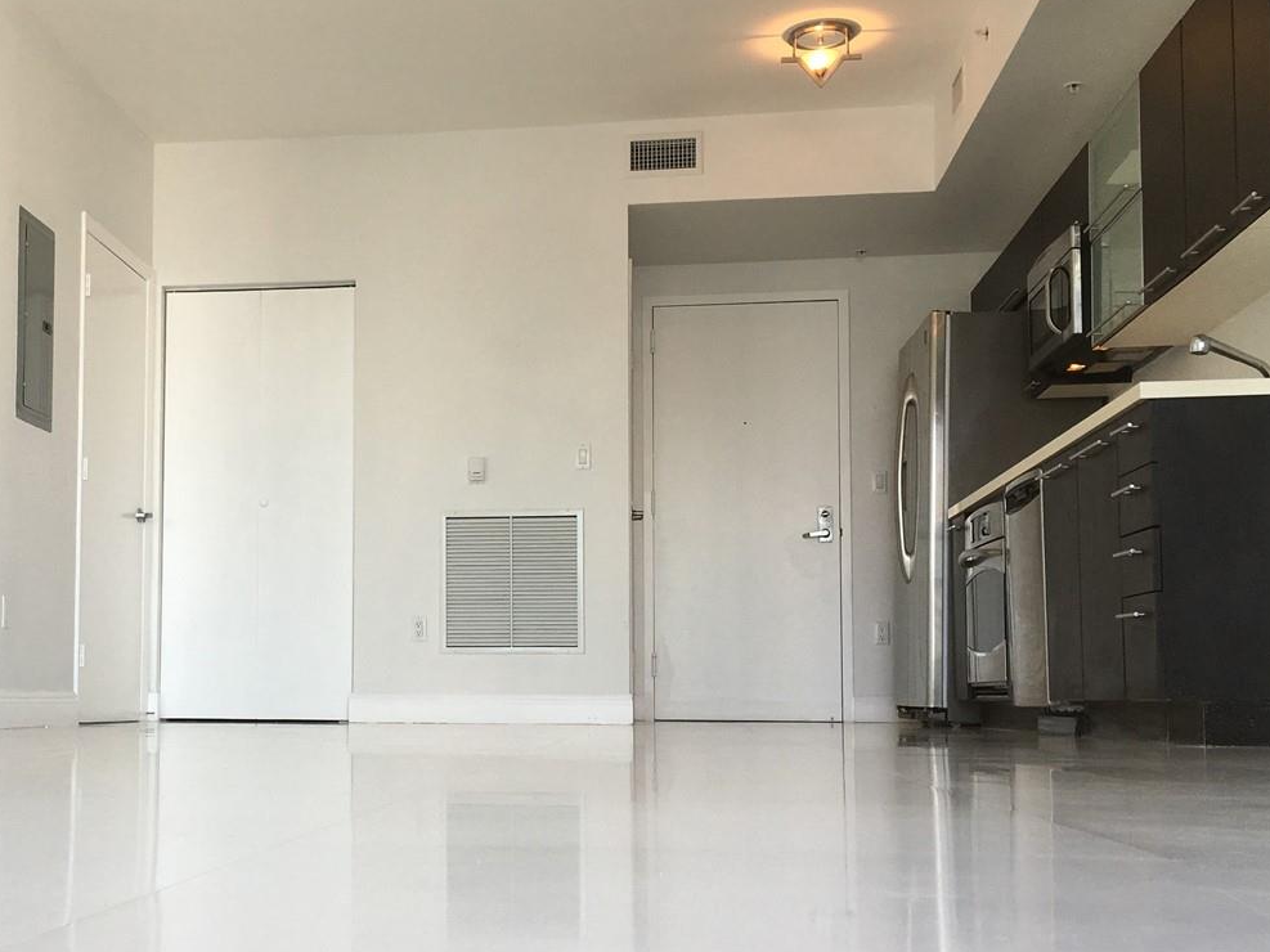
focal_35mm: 47
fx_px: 1724
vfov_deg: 30.7
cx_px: 382
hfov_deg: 39.7
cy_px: 594
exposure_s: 1/120
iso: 25
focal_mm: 4.15
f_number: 2.2
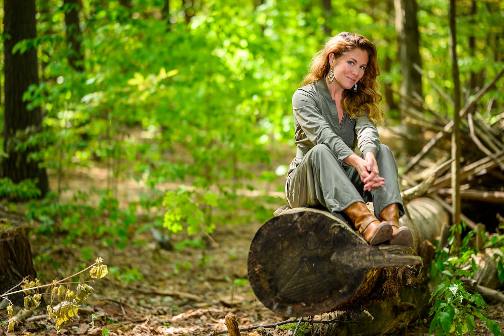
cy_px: 168
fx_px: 1190
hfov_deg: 23.9
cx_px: 252
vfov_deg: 16.1
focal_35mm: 85
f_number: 2
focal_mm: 85
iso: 200
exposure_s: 1/250
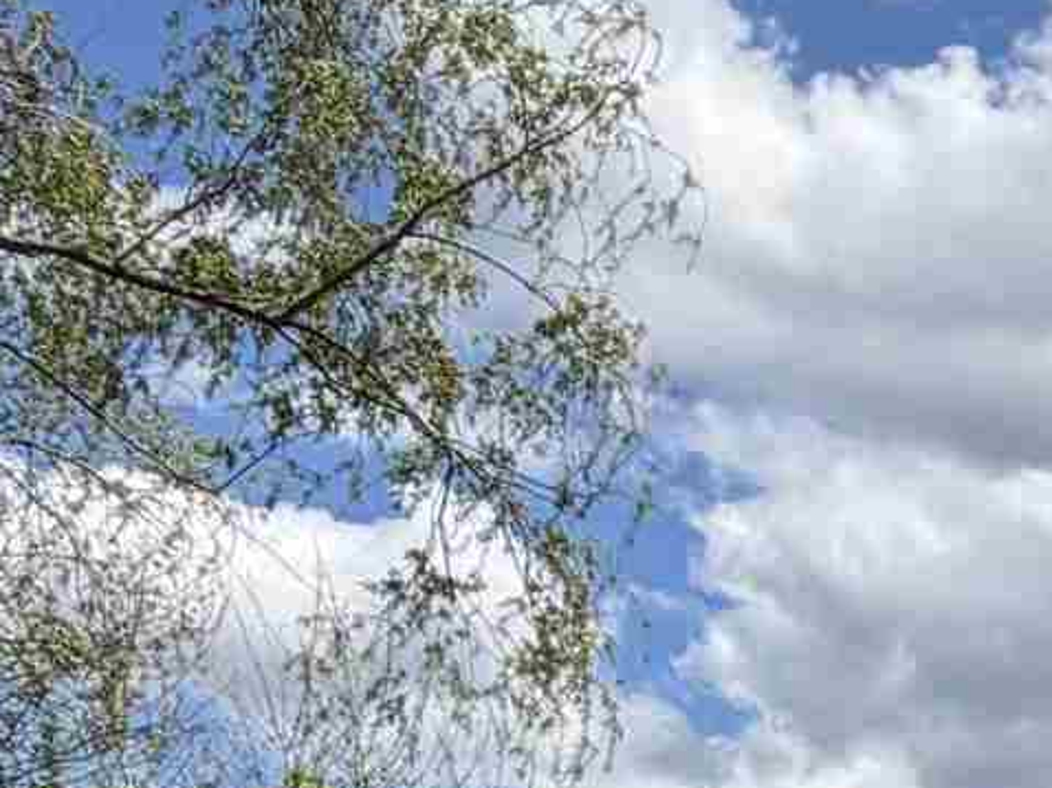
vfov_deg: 13.7
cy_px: 1631
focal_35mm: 90
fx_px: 2734
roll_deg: +0.5
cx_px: 1919
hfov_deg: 17.5
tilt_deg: -3.7
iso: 20
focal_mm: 2.22
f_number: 2.2
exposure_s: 1/1068
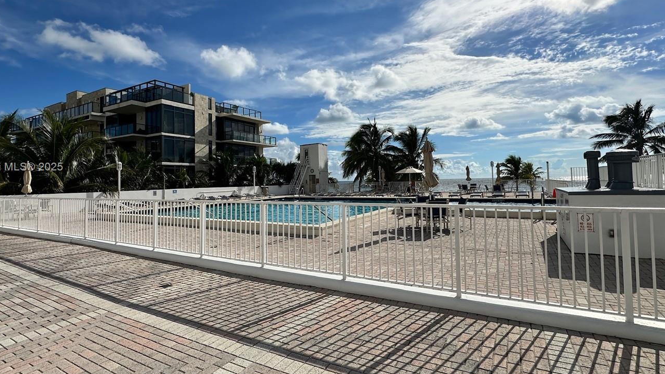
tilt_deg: +0.4
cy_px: 168
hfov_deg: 89.5
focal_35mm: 19
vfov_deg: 58.2
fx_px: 335
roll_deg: +2.6
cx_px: 312
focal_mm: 2.22
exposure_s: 1/7299
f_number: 2.2
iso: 50
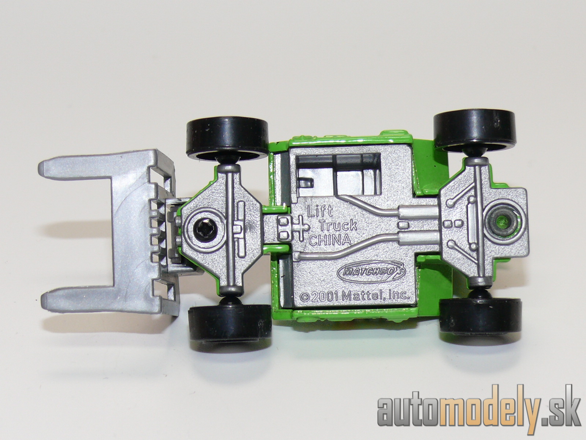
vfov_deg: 14.4
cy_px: 220
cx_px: 293
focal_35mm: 103
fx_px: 1744
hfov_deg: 19.1
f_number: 4
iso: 100
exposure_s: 1/30
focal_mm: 13.5
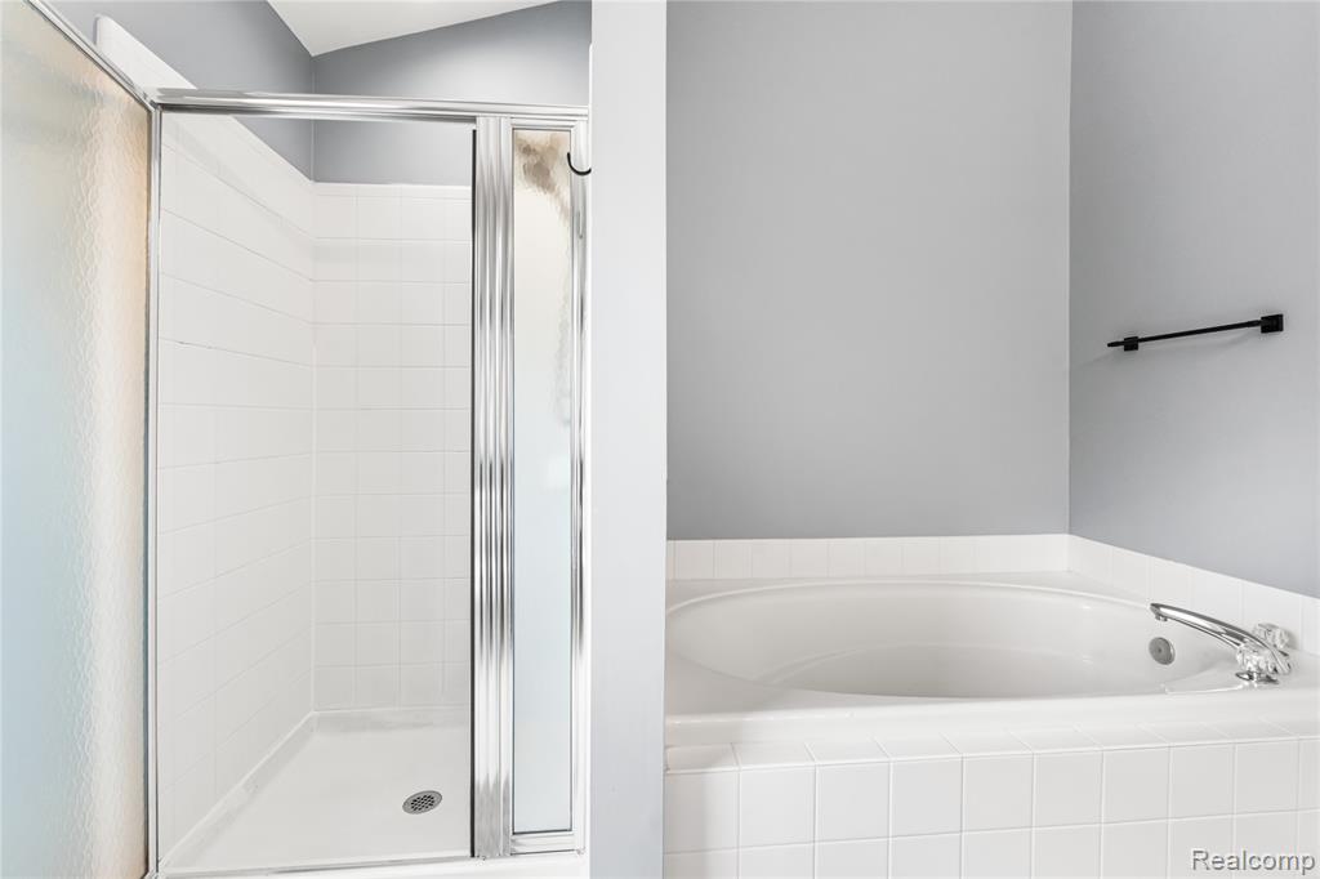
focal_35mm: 16
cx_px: 660
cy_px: 440
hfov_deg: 95.0
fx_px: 605
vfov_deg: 72.0
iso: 2500
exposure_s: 1/30
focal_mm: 16.5
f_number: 8
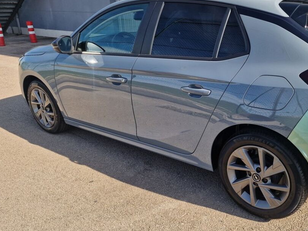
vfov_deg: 41.8
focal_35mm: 34
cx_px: 204
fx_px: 303
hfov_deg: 53.0
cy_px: 124
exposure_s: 1/536
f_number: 1.8
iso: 50
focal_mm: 6.4
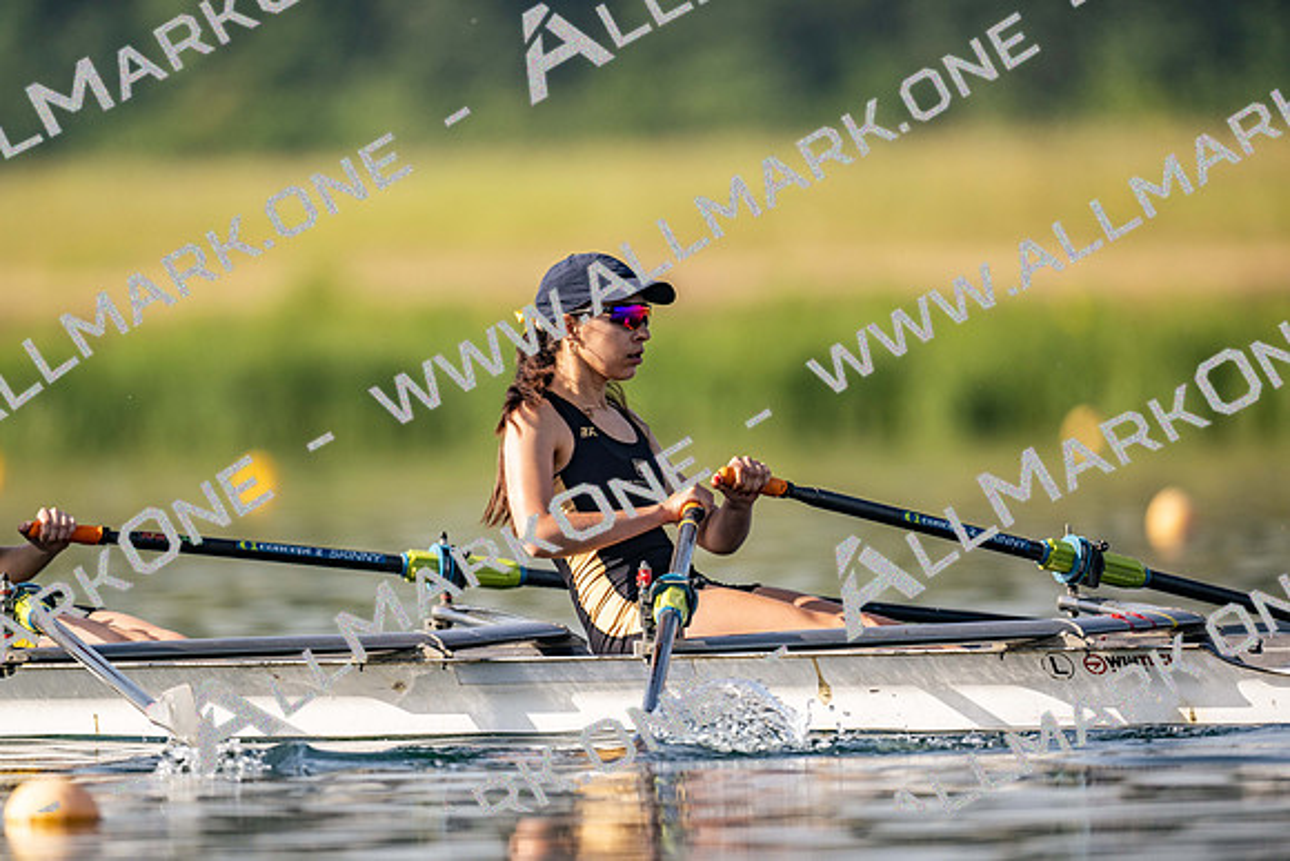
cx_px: 645
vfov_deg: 2.3
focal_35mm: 600
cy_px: 430
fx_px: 21504
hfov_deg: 3.4
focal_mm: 600
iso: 200
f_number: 4
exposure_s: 1/2500
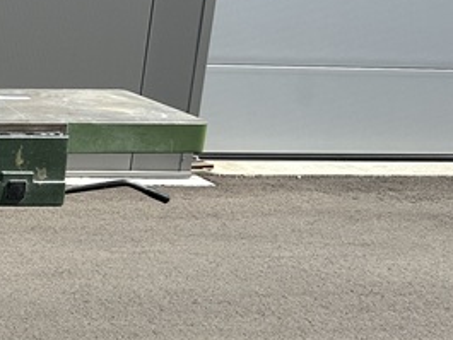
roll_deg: -2.1
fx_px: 1139
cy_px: 187
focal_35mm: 87
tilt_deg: -14.4
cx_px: -276
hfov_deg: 19.0
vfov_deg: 17.0
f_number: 1.5
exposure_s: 1/3356
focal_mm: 5.7
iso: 50
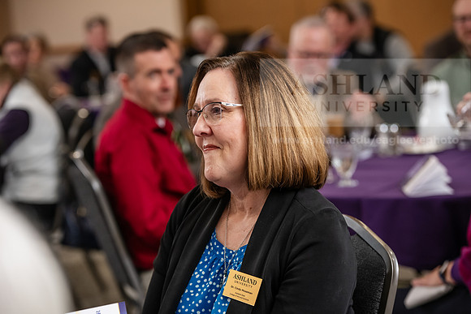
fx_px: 1518
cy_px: 157
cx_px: 236
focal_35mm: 116
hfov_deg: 17.6
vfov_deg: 11.8
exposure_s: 1/160
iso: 1600
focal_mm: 116
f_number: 4
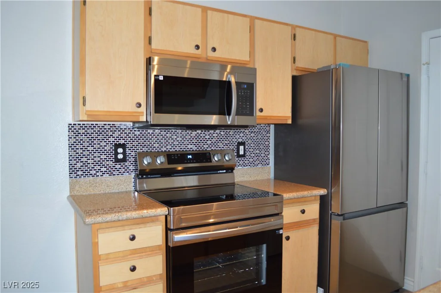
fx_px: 330
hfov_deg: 67.4
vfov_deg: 47.8
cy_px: 146
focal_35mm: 27
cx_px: 220
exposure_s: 1/60
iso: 400
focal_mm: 18
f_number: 4
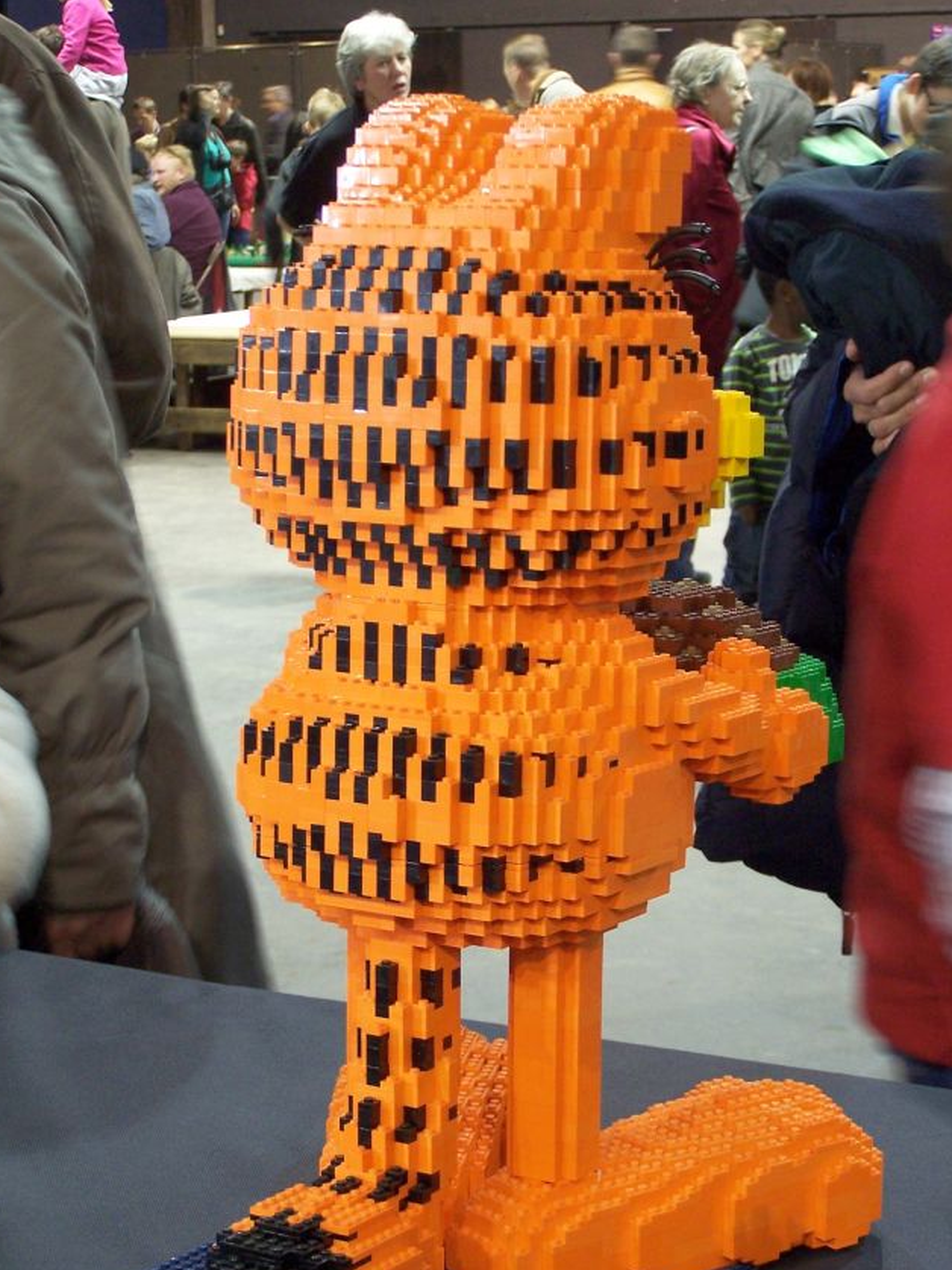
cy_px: 703
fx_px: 3006
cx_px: 493
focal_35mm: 82
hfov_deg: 18.0
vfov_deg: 23.8
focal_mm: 11.1
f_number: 3.2
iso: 140
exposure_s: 1/8
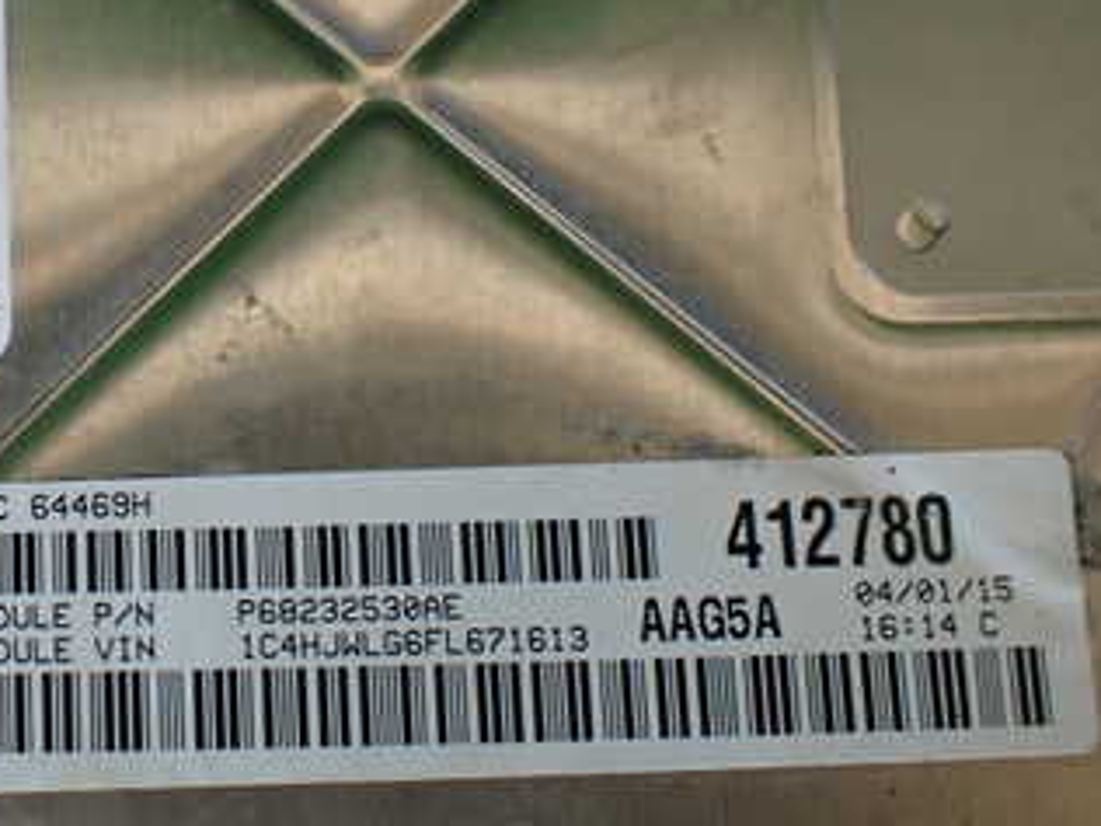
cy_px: 300
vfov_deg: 25.6
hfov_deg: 32.1
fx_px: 1813
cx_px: 101
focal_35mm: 57
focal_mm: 5.4
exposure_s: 1/125
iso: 200
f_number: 2.3
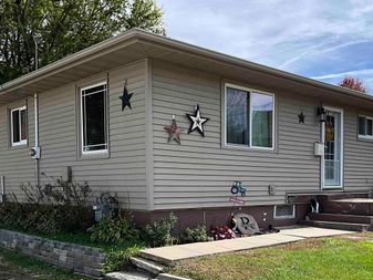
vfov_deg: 33.0
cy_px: 206
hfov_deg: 43.5
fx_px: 464
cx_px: 236
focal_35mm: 43
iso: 25
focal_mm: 3
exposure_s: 1/1279
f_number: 1.8
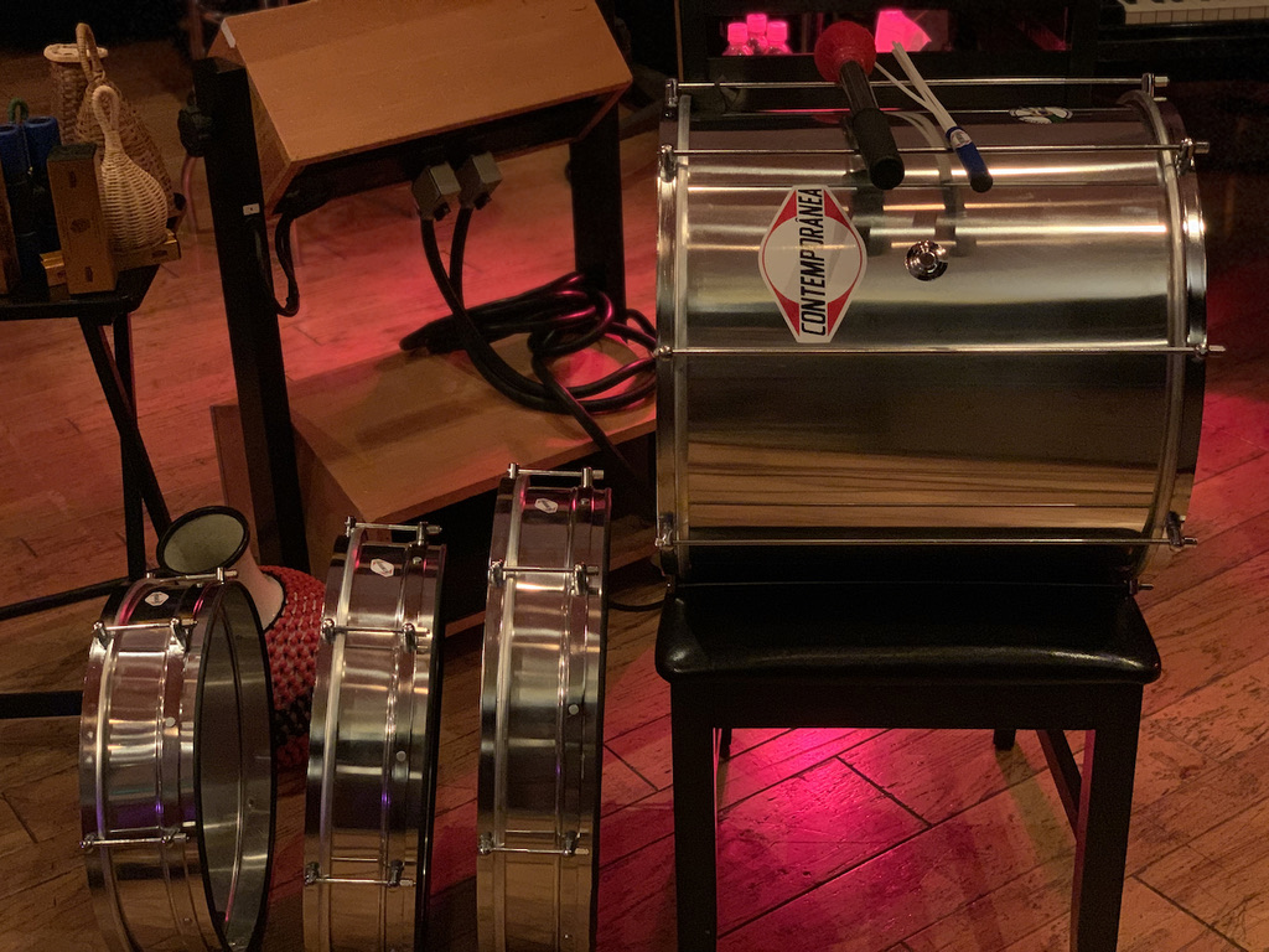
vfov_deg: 28.0
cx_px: 634
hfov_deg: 36.8
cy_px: 476
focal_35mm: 52
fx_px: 1906
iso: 640
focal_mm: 6
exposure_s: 1/30
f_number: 2.4
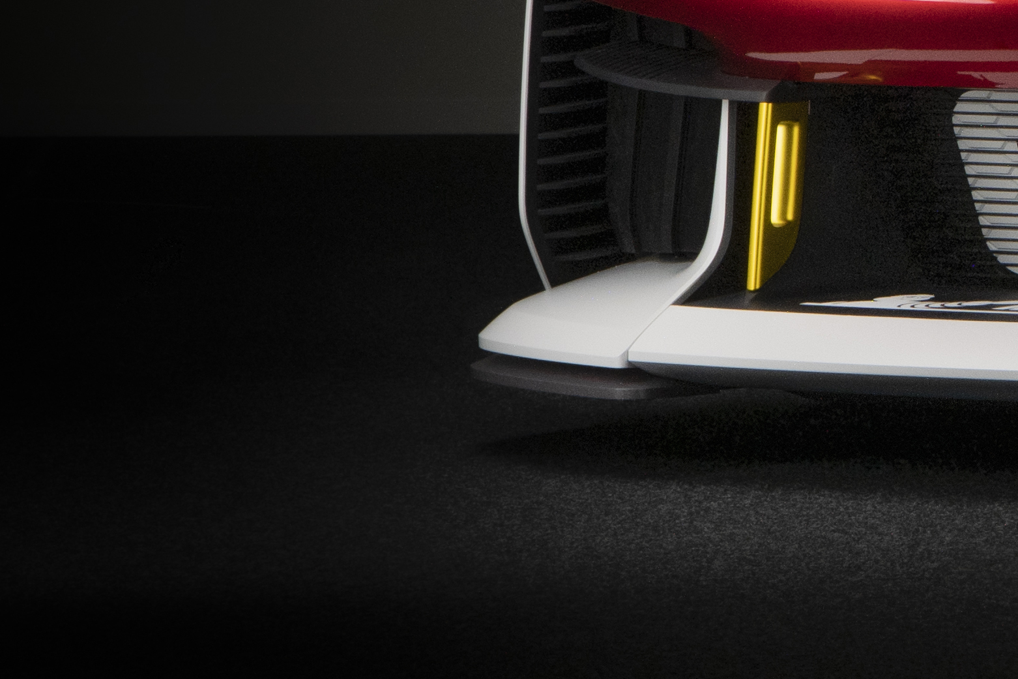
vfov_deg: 3.7
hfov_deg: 5.4
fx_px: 10461
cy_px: -256
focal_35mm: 370
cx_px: 2224
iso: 200
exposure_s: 15
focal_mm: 70
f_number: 14
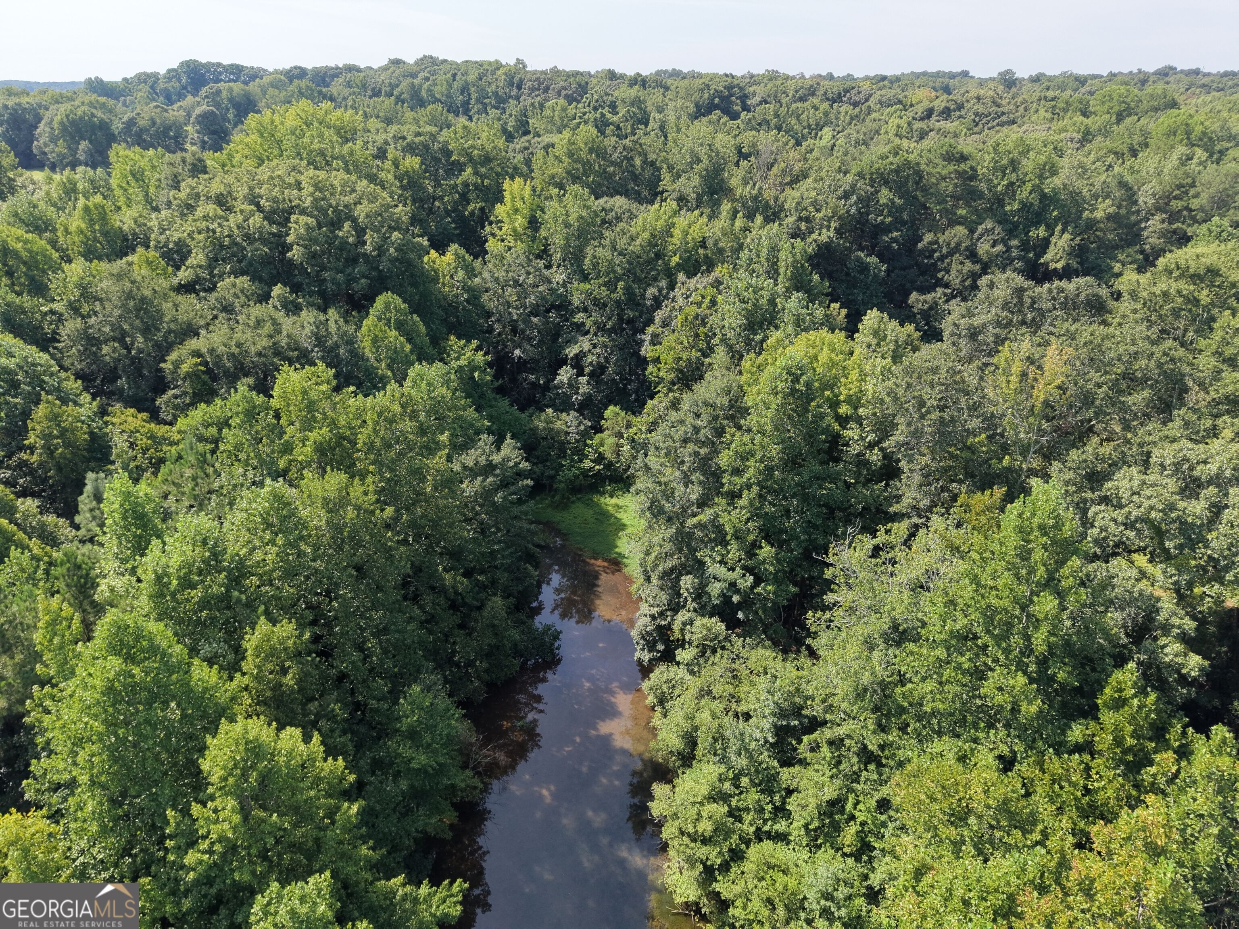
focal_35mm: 24
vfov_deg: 56.8
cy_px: 464
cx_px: 620
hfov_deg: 71.6
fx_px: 859
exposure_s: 1/2500
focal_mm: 8.67
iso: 400
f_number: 1.8
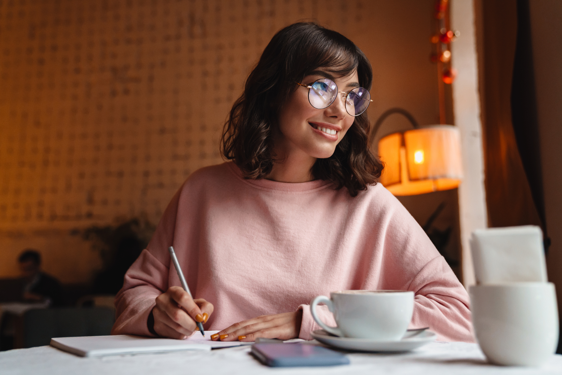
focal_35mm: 37
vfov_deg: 35.9
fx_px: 578
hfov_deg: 51.9
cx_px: 281
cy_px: 188
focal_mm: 37
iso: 1250
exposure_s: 1/100
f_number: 2.8
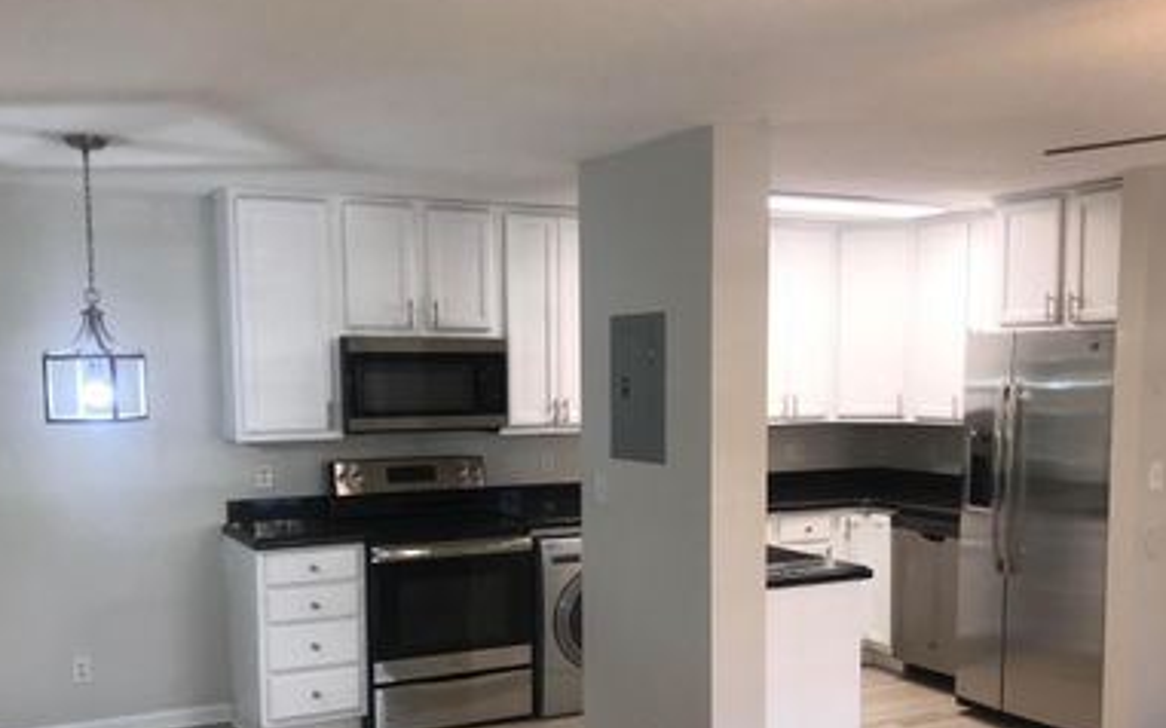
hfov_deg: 50.4
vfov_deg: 32.4
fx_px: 1239
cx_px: 591
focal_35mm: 39
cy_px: 503
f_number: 1.8
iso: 20
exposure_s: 1/43
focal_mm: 3.99
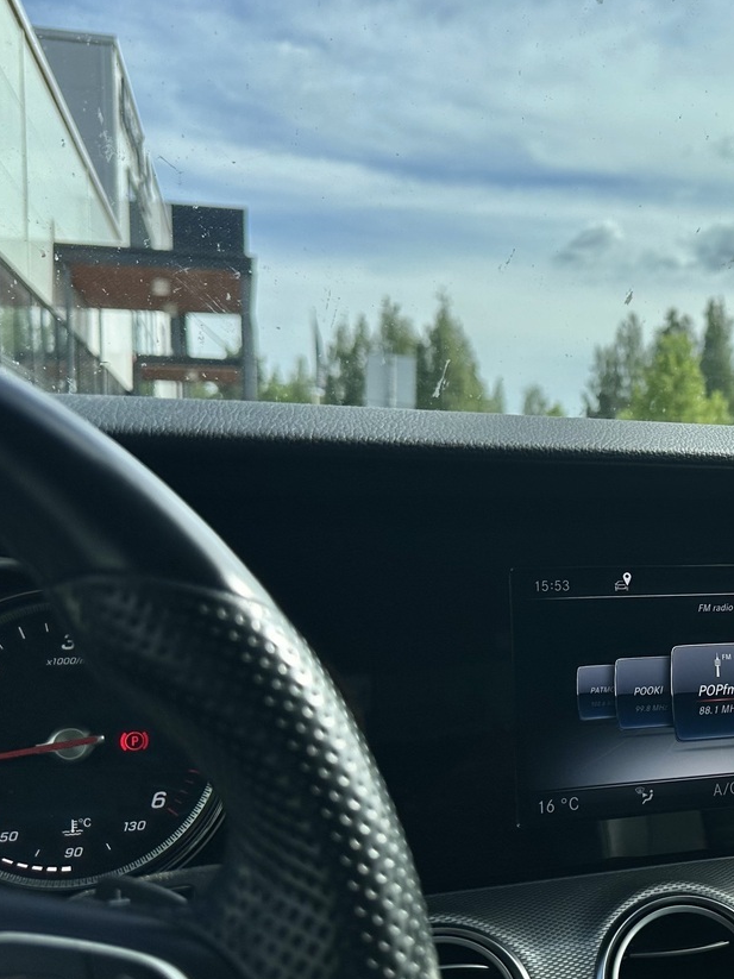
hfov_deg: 31.8
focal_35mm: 42
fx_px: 1188
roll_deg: -0.3
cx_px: 730
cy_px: 561
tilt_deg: -2.7
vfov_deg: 44.7
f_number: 1.78
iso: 80
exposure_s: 1/3597
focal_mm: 6.86
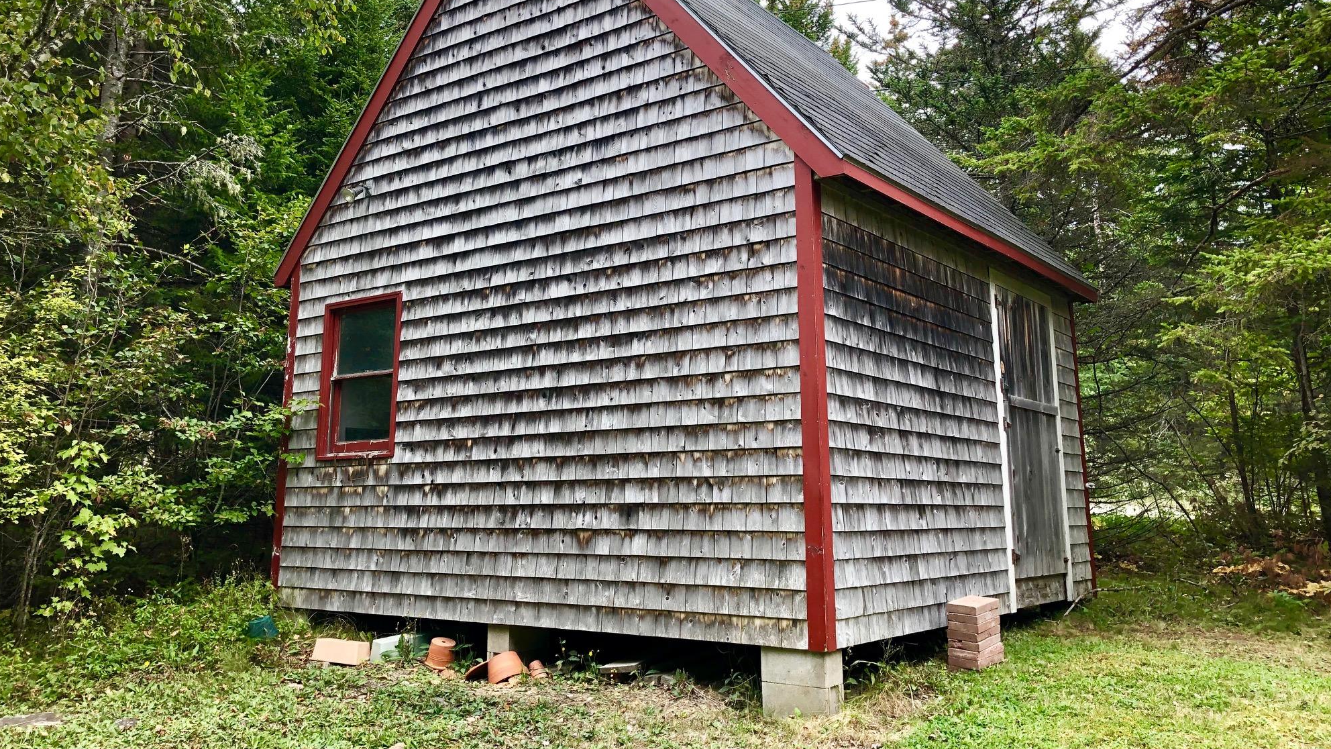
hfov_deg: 62.6
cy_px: 274
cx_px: 657
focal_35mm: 31
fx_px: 1094
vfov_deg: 37.5
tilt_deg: +13.2
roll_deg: +0.3
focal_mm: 3.99
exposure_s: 1/120
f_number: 1.8
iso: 25
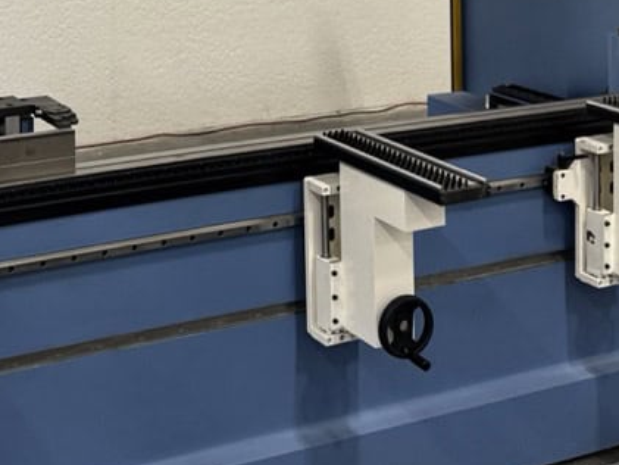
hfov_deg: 26.2
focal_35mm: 73
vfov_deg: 18.6
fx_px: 1306
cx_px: 129
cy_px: -162
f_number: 1.8
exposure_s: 1/81
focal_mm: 6.8
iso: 200
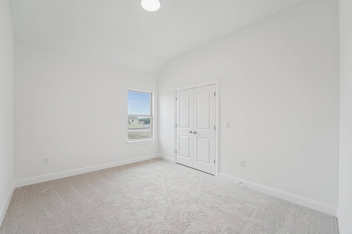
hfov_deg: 104.3
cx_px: 176
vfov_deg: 81.2
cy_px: 117
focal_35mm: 14
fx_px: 137
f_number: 8
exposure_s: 1/125
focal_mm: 14
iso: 800
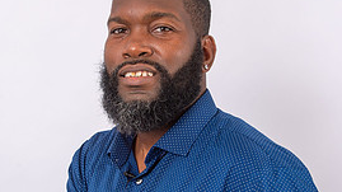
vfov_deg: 17.2
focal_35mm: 70
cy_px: 125
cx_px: 144
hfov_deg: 30.1
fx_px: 634
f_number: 9
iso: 125
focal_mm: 31
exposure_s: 1/250
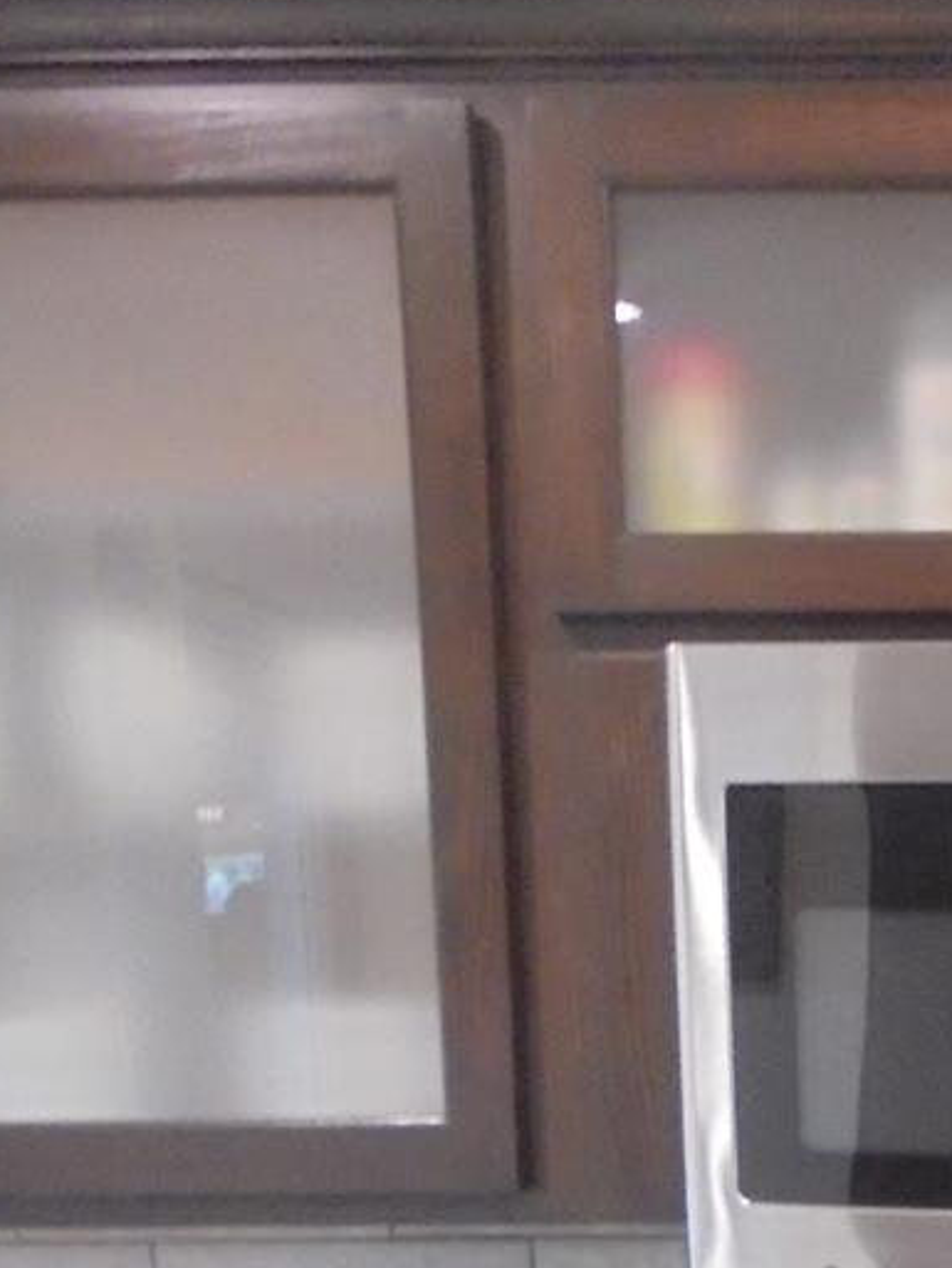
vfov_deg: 22.6
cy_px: 1698
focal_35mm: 76
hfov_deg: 18.1
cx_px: 1243
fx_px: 2786
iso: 400
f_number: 3.5
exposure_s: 1/8
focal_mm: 4.6
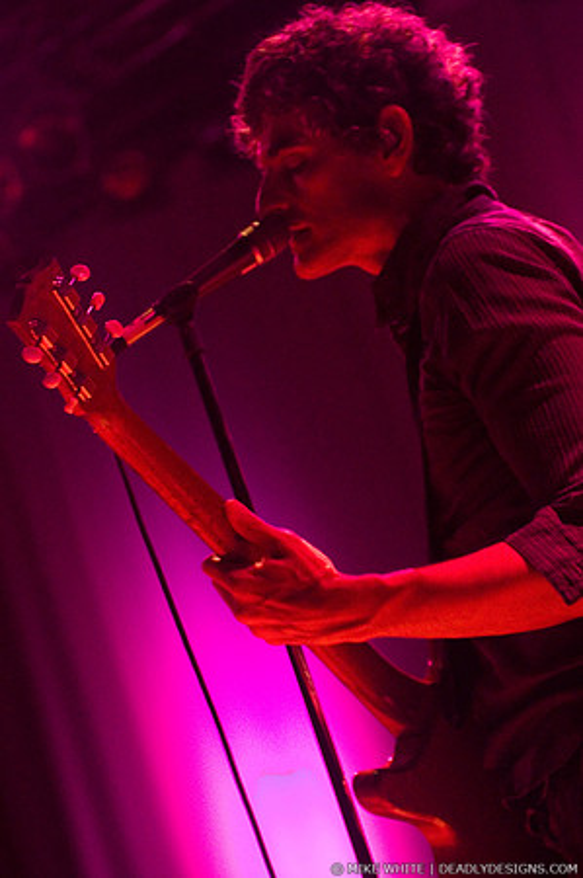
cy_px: 439
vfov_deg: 19.5
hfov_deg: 13.0
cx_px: 292
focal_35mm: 105
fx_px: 2556
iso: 1600
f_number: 2.8
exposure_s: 1/50
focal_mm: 70
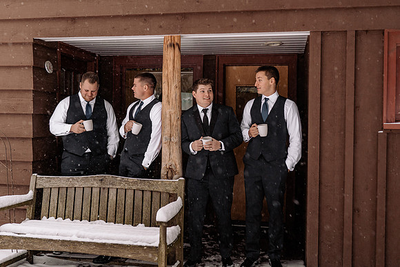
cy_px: 122
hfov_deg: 49.0
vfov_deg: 33.8
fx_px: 439
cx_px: 207
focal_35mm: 39
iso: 250
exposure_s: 1/200
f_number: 2.2
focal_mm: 35
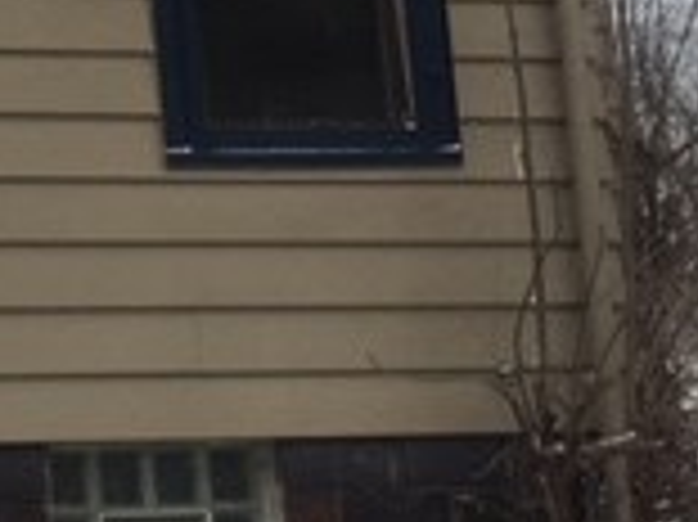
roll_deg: +0.5
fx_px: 2418
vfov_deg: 11.7
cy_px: -315
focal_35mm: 120
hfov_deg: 14.5
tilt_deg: +12.4
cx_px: -554
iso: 25
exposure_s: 1/950
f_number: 2.2
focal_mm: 4.15
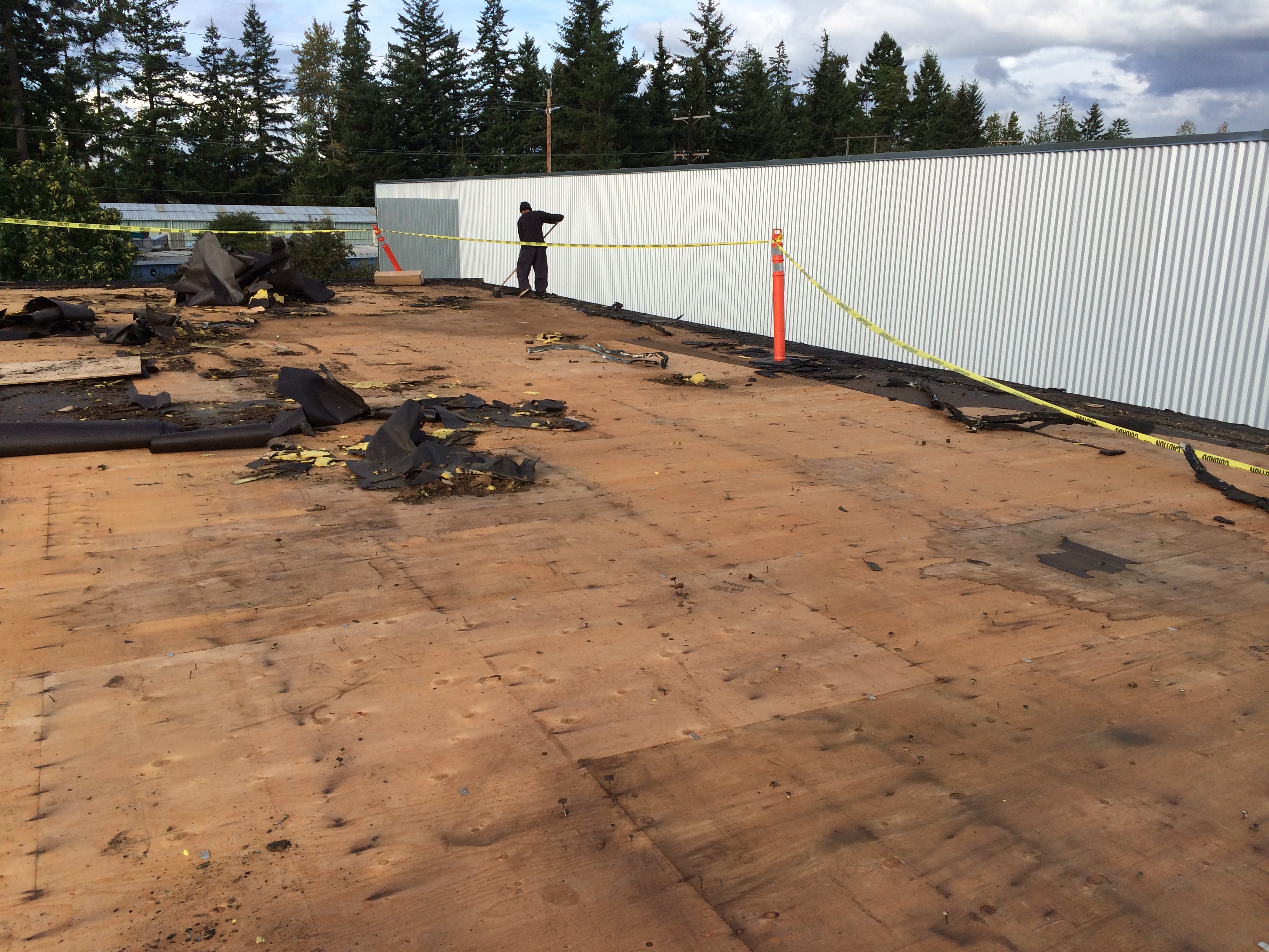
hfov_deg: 60.0
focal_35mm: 30
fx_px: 1100
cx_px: 634
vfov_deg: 46.8
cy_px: 476
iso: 32
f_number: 2.2
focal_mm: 4.12
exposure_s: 1/1709
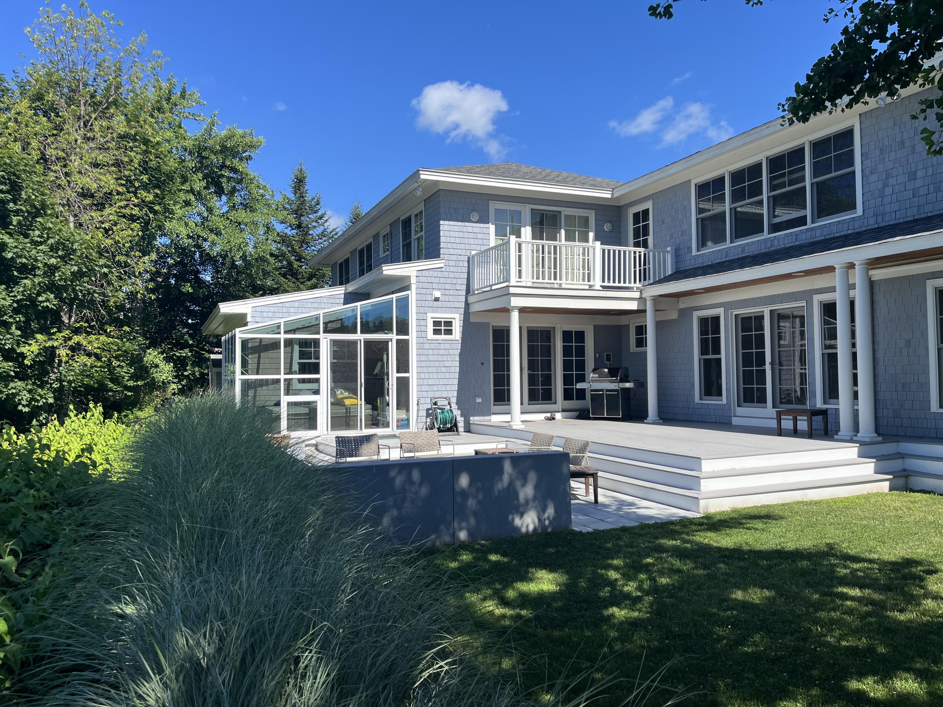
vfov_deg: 53.1
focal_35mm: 26
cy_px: 354
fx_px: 708
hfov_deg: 67.3
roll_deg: +0.0
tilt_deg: +2.2
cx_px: 472
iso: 50
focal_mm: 5.1
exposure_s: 1/2463
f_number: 1.6
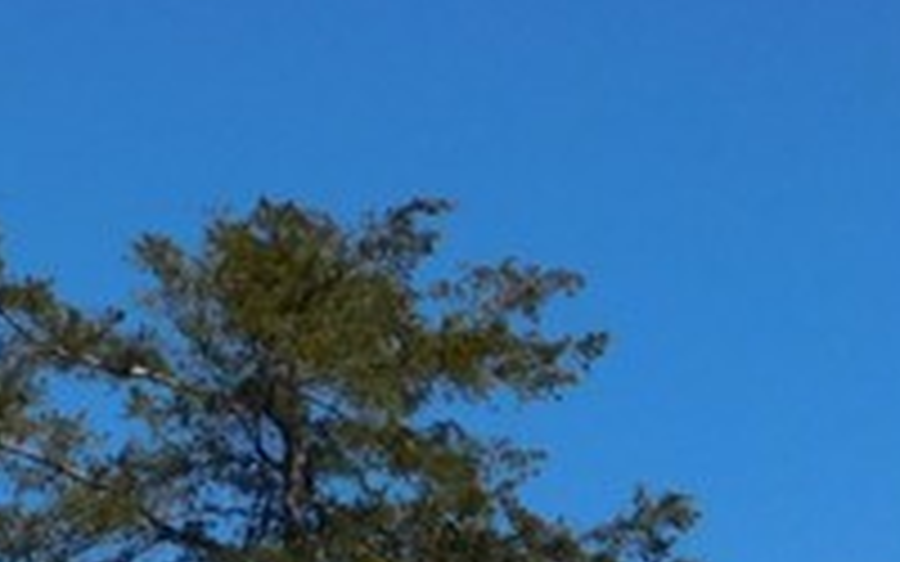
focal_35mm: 217
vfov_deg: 5.8
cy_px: 1484
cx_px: 963
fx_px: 5323
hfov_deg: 9.6
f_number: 7.2
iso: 125
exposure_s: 1/500
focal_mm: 7.1
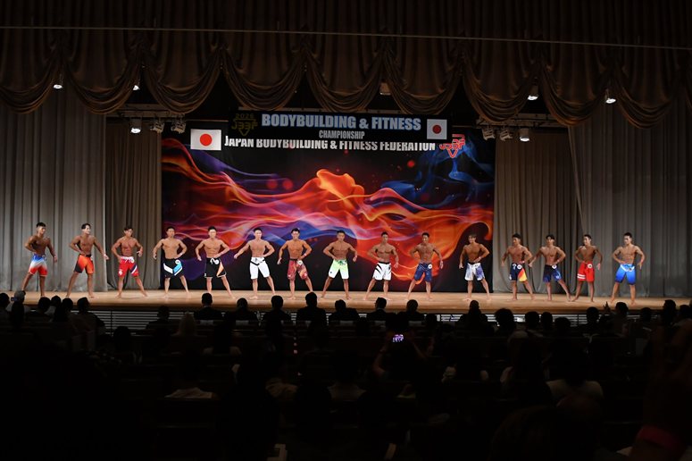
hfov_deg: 46.4
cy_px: 230
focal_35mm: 42
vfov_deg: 31.9
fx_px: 807
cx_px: 346
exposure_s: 1/400
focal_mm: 28
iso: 3200
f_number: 5.6
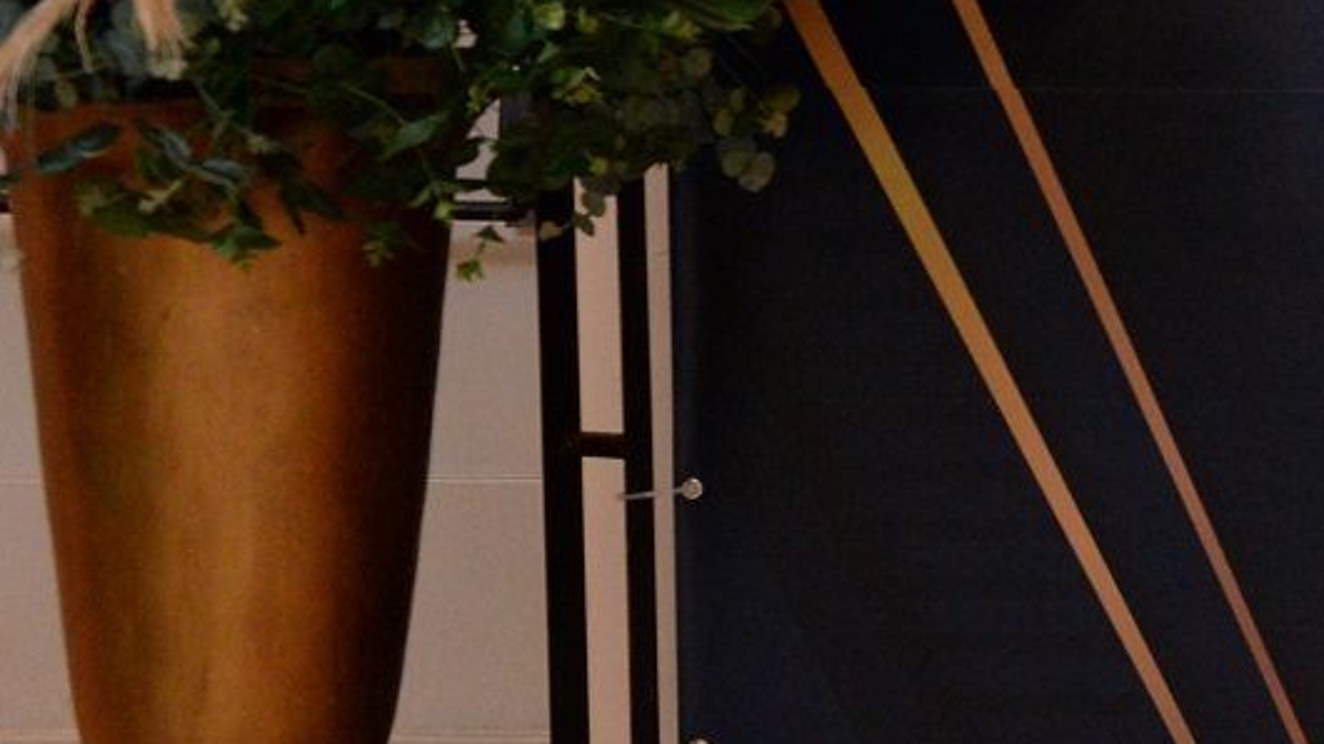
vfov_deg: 9.5
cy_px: 170
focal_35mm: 128
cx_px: 2191
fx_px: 4493
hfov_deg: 15.1
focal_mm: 36
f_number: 5.6
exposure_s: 1/125
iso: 3200
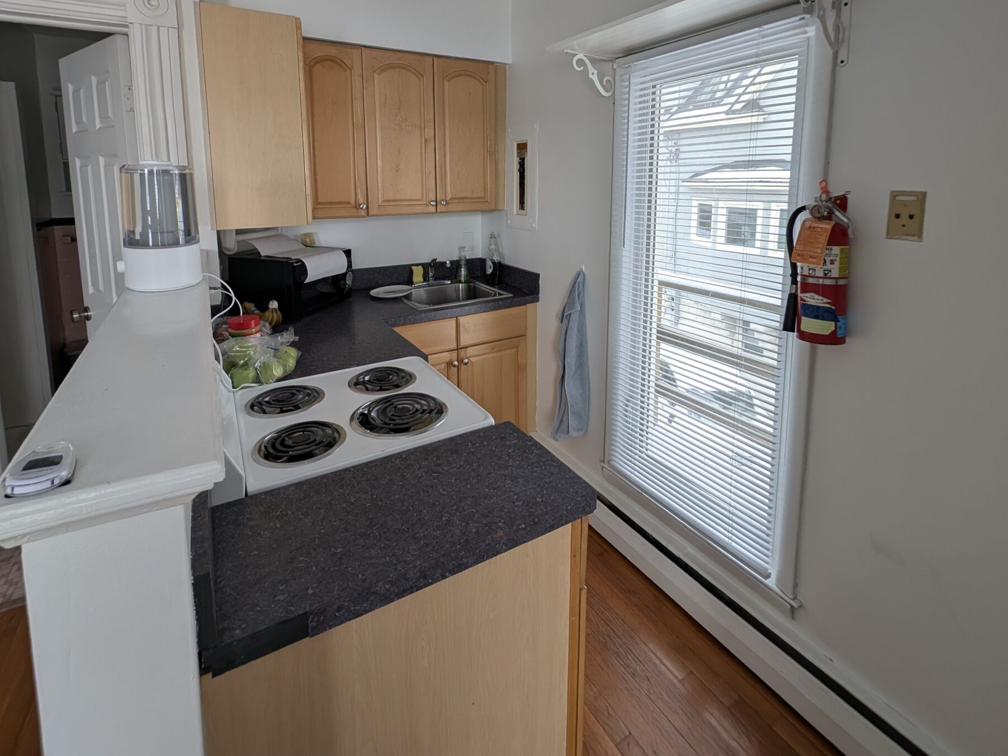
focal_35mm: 17
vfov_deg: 71.9
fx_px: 495
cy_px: 237
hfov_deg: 91.0
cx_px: 509
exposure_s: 1/50.1
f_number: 1.95
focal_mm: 2.23
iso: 38
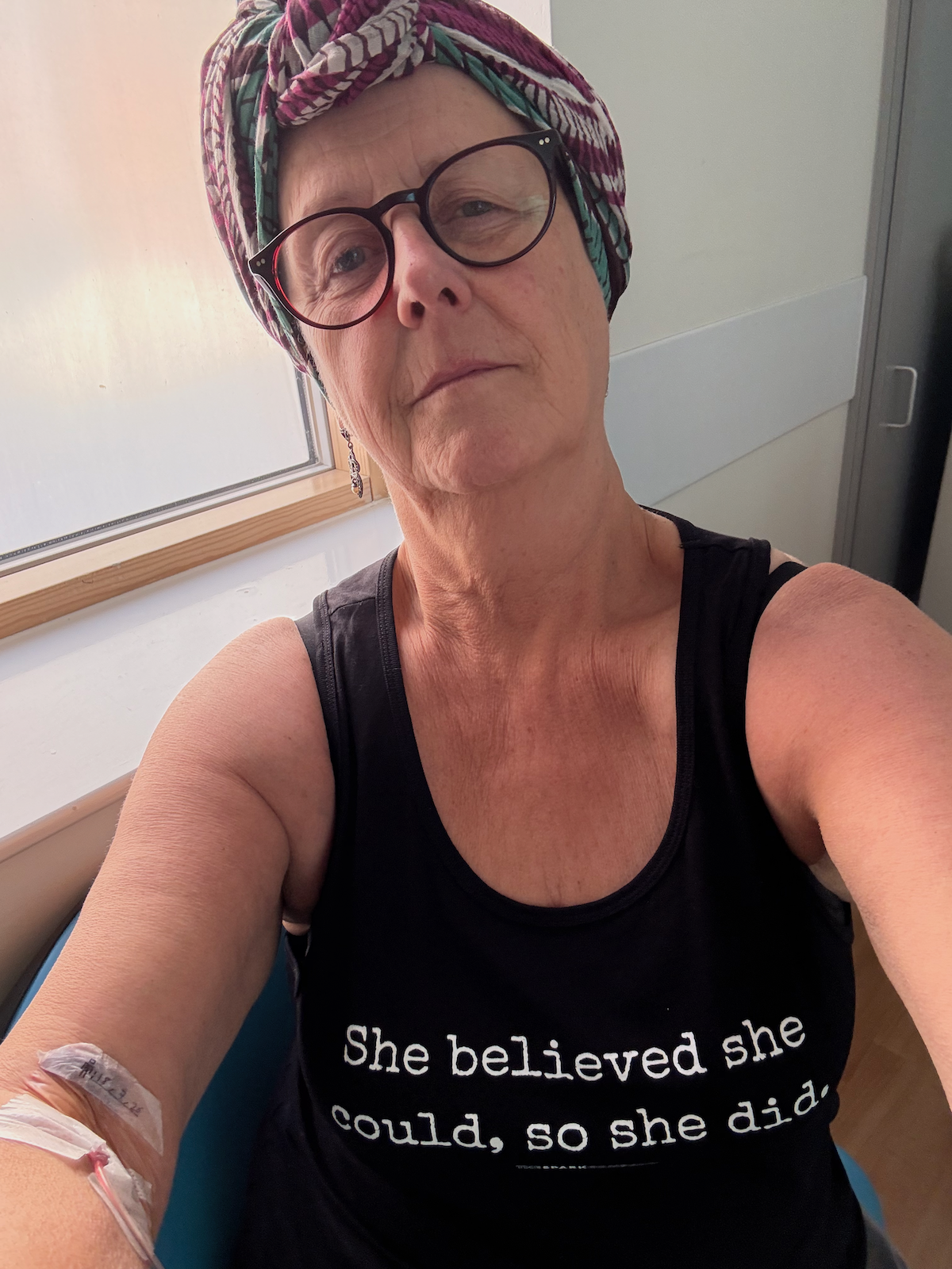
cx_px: 476
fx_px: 843
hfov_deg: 58.9
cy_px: 634
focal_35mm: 23
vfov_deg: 73.9
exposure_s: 1/60
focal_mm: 2.69
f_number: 1.9
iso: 125
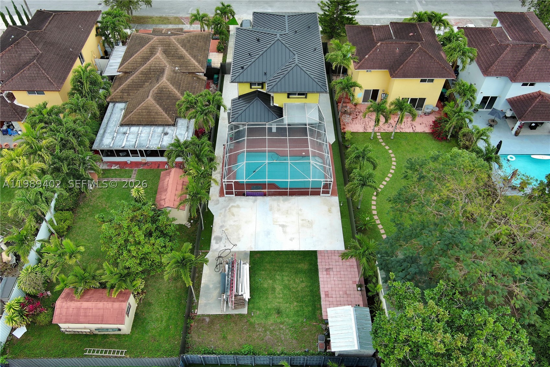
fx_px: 443
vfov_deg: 45.0
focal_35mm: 29
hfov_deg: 63.7
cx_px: 275
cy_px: 184
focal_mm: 10.57
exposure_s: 1/411
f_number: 2.8
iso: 100
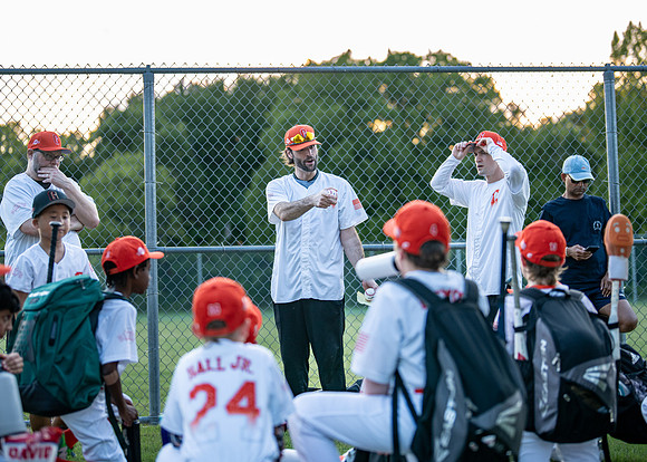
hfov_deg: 30.8
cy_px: 207
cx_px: 333
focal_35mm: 64
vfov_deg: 22.3
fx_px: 1173
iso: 250
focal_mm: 50
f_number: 1.2
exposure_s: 1/1250
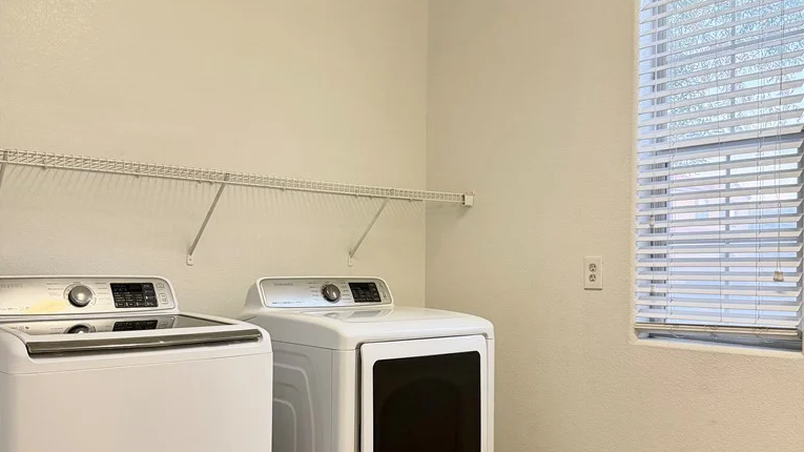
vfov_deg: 33.6
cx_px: 401
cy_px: 273
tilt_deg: -0.4
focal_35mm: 35
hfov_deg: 56.6
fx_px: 746
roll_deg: -0.5
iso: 400
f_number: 1.78
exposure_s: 1/60
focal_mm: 6.76
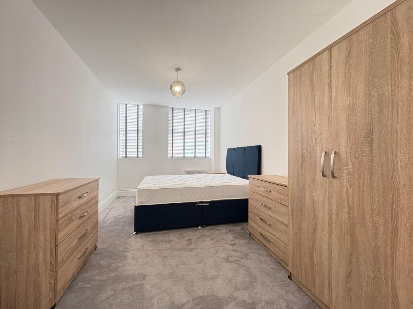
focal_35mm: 14
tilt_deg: +1.5
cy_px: 154
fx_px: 167
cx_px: 206
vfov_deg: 85.7
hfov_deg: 102.1
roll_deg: -0.1
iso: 320
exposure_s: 1/100
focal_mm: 2.22
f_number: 2.2
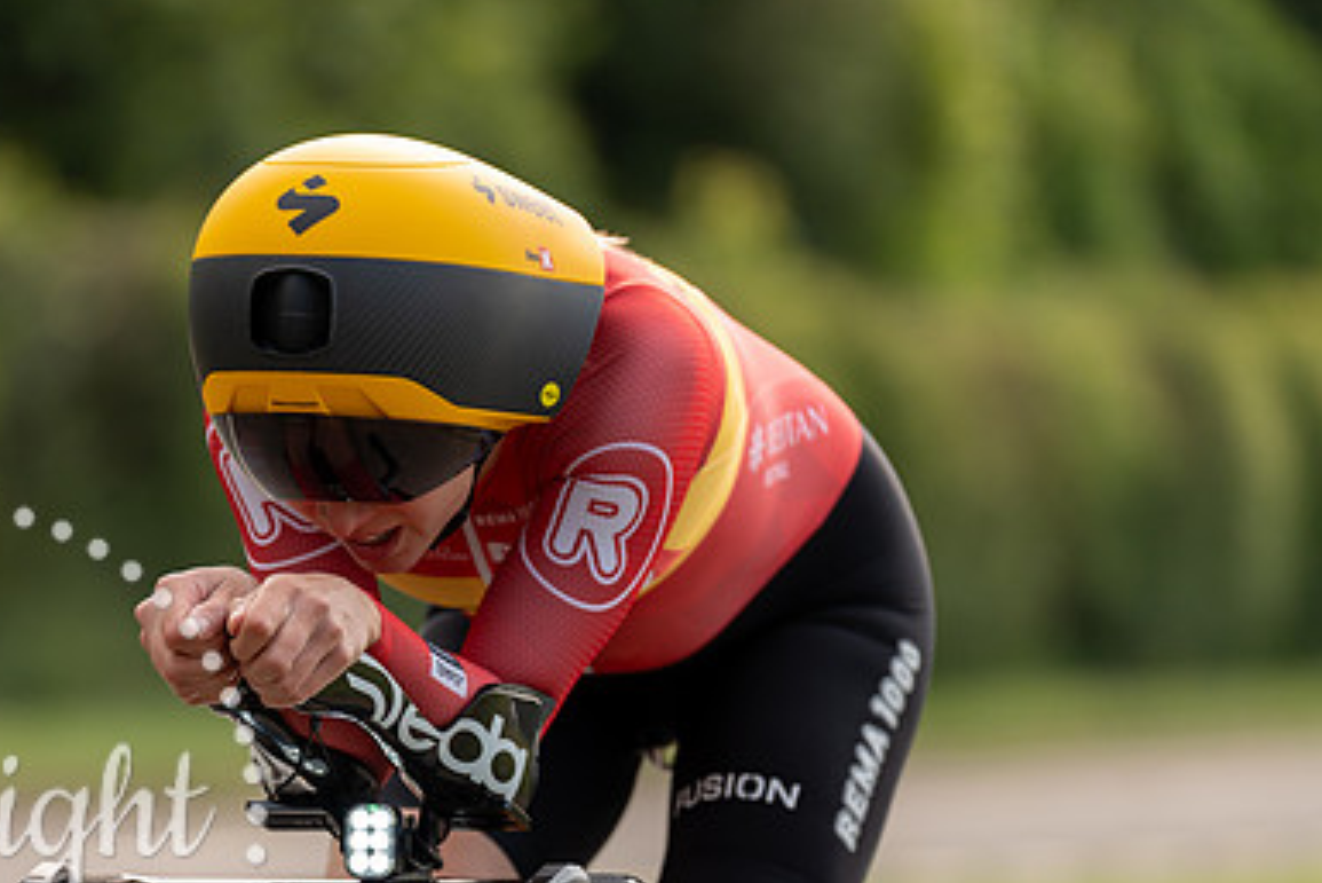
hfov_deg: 6.8
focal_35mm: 301
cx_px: 477
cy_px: 644
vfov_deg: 4.6
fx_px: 11057
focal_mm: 200
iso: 200
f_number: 3.2
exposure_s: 1/1000
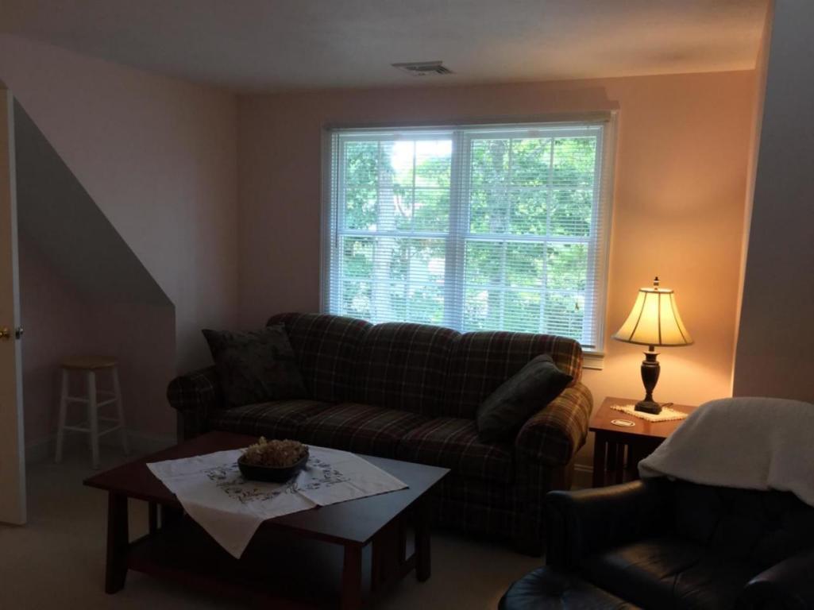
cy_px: 305
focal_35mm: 31
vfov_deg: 45.4
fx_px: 729
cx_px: 407
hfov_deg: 58.4
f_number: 2.4
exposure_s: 1/30
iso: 80
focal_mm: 3.3
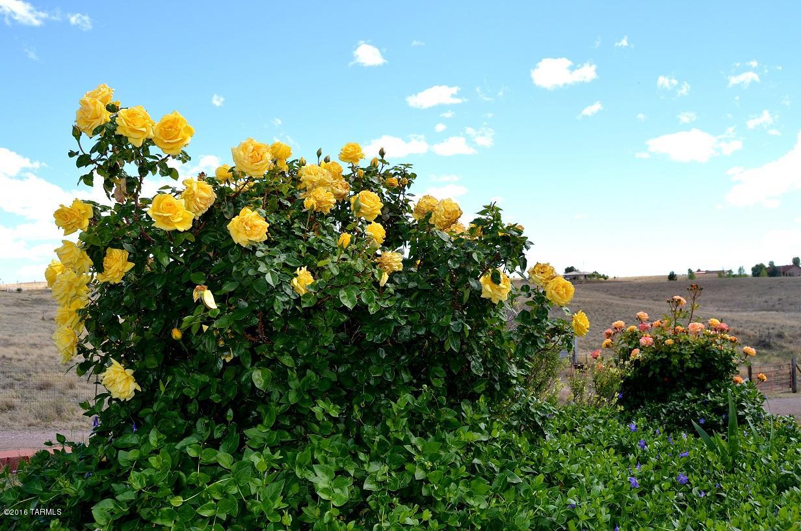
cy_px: 266
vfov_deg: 43.4
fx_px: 666
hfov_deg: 62.0
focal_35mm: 30
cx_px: 400
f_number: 7.1
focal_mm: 20
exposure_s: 1/200
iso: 100
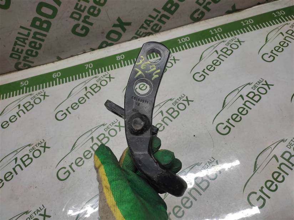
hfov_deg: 67.3
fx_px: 221
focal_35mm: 26
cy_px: 110
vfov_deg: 53.1
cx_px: 147
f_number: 1.79
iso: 186
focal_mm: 4.74
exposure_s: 1/100
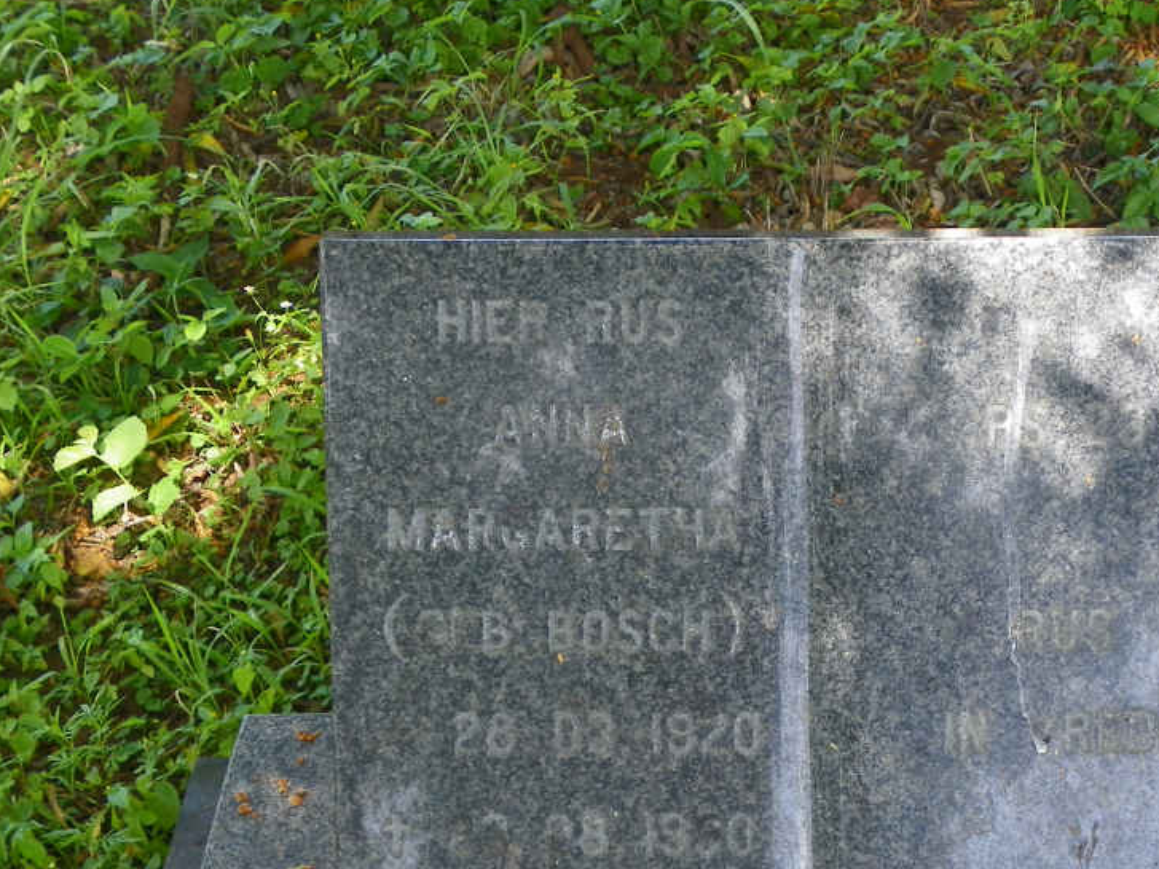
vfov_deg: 20.5
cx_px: 851
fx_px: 2377
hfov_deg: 27.1
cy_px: 668
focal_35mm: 71
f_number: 3.2
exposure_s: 1/60
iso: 64
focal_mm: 7.6
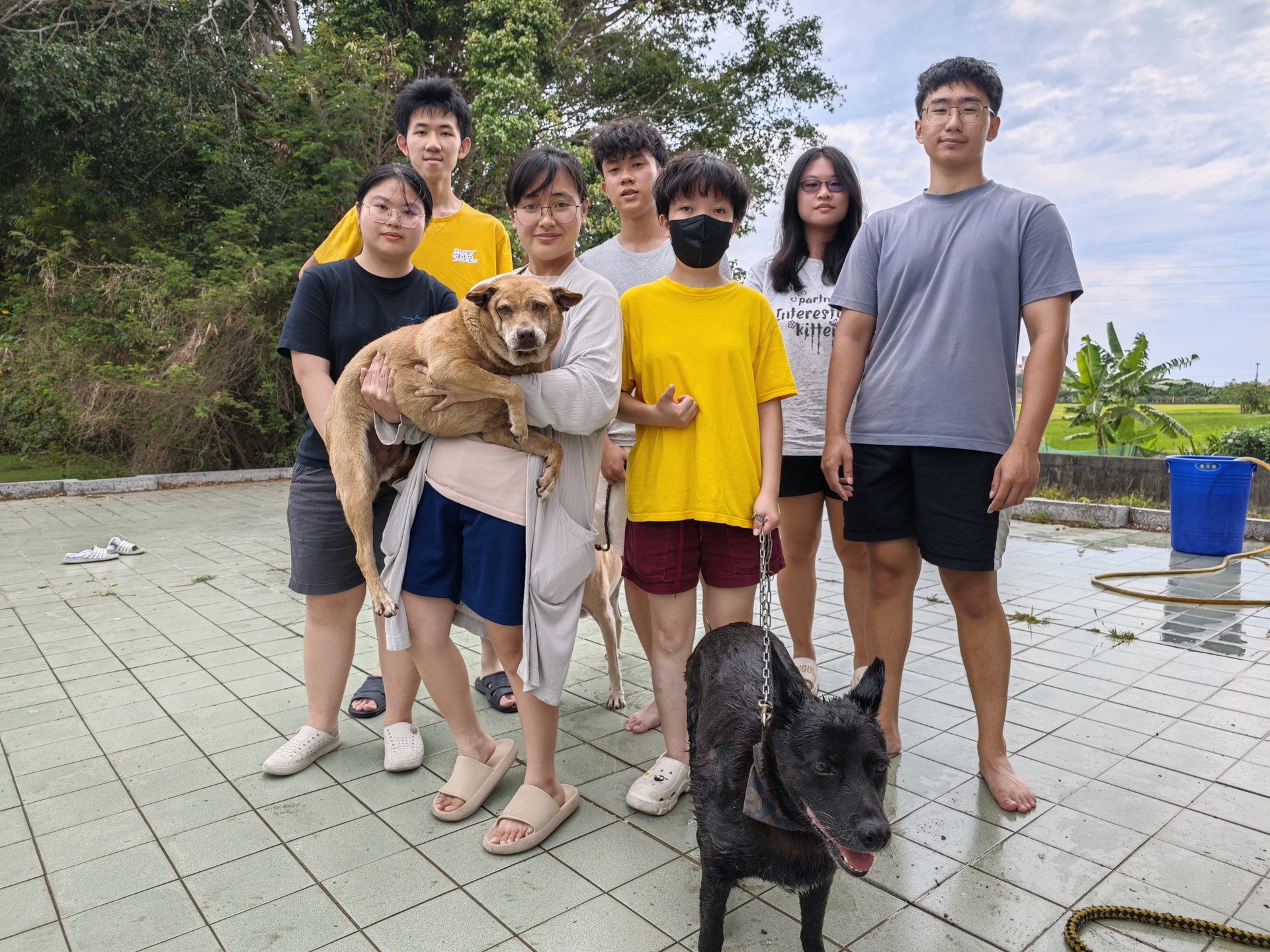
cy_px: 476
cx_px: 635
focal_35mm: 23
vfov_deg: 58.9
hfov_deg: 73.9
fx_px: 844
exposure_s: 1/121
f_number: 2.8
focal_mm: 8.72
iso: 50
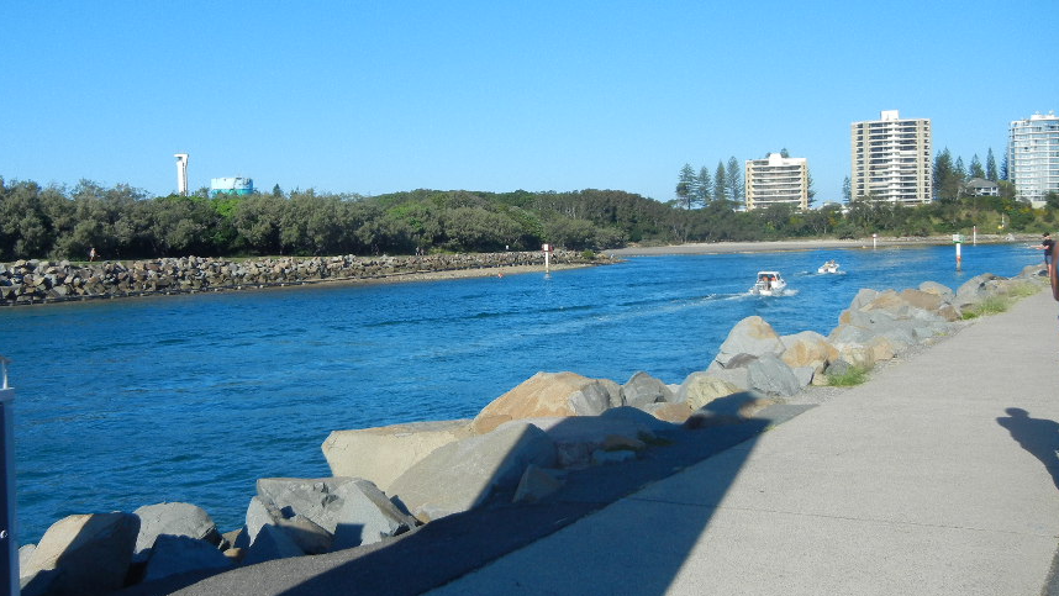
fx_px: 1095
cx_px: 479
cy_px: 286
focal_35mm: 39
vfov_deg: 30.4
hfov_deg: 51.5
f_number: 7
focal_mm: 5.4
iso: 160
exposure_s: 1/471
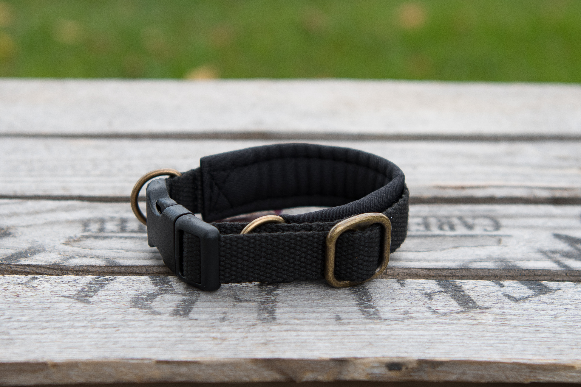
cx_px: 290
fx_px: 1549
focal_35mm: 96
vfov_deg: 14.3
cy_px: 194
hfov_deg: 21.2
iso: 125
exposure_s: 1/200
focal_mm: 48
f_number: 3.5
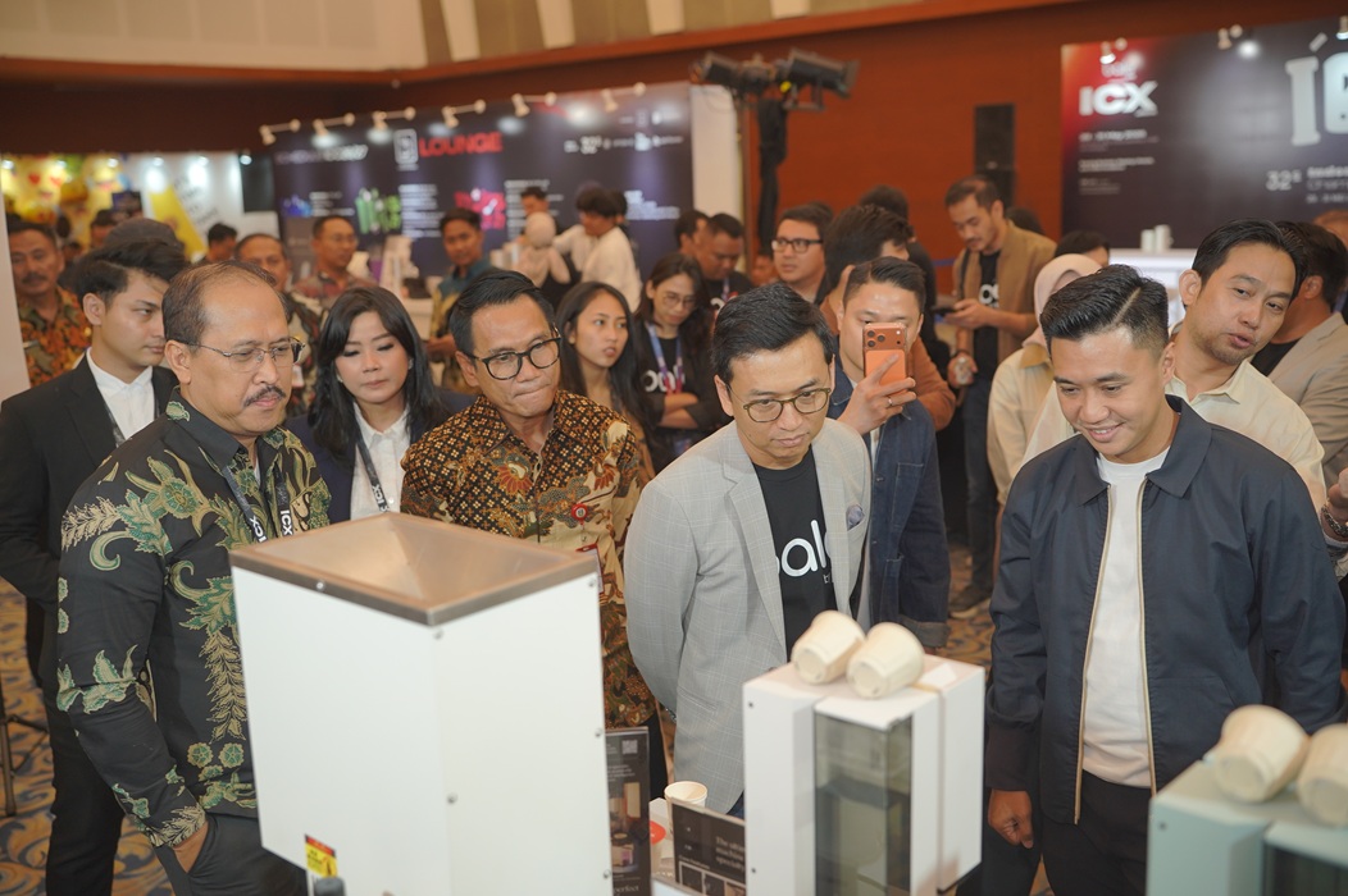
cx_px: 674
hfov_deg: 54.5
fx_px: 1310
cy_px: 448
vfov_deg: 37.8
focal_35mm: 35
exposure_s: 1/160
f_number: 2.5
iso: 800
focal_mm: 35
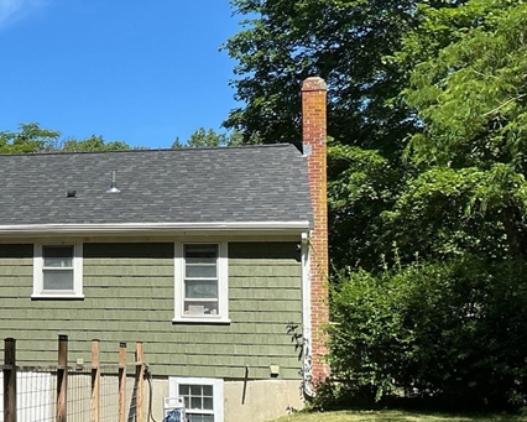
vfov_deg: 22.5
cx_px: -42
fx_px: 1061
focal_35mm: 68
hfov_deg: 25.9
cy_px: 234
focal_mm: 3
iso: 25
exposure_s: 1/1377
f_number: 1.8
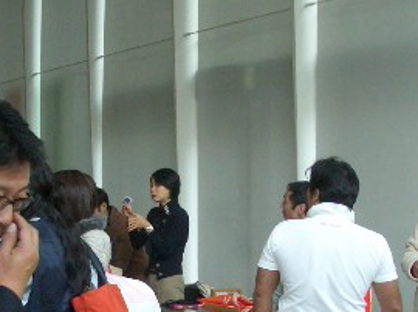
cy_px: 292
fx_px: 1001
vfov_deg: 17.4
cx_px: 214
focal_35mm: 83
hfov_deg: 23.6
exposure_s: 1/125
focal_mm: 5.8
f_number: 2.6
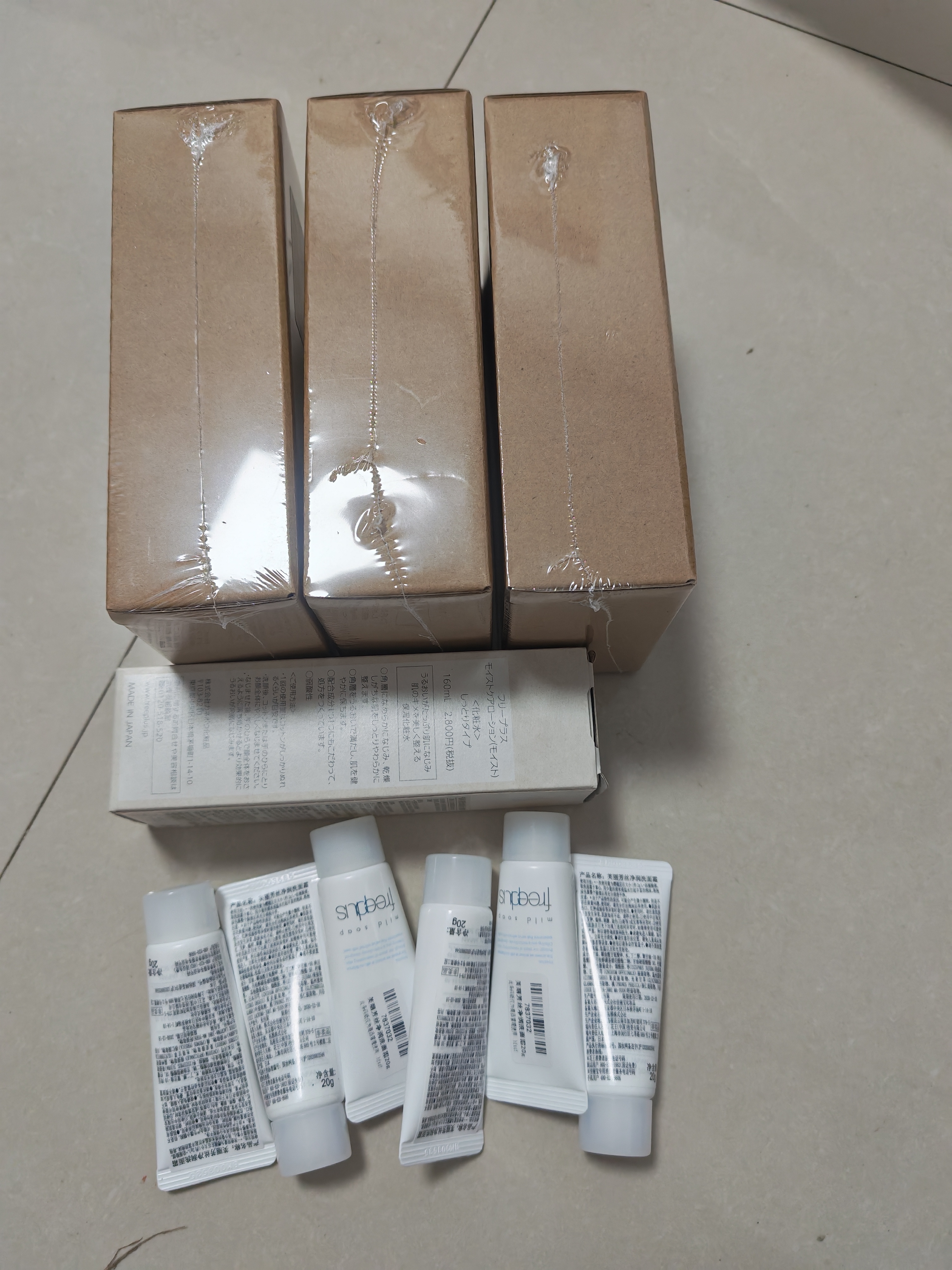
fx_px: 990
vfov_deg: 65.3
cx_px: 476
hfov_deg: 51.4
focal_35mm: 27
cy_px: 635
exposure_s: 1/100
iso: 640
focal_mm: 6.12
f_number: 1.9
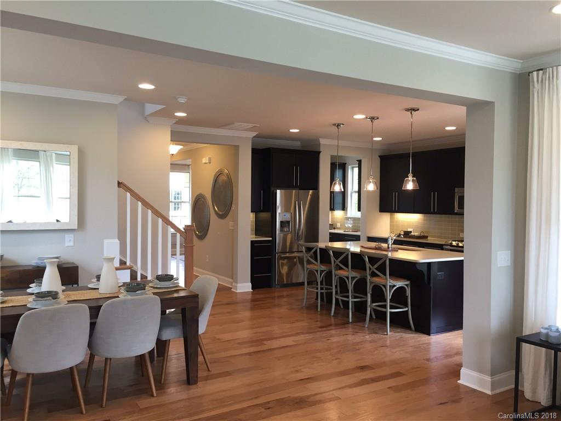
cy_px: 210
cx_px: 280
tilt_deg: -1.4
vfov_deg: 48.2
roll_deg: -1.3
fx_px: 470
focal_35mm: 29
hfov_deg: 61.7
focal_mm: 4.15
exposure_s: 1/30
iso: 64
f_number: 2.2
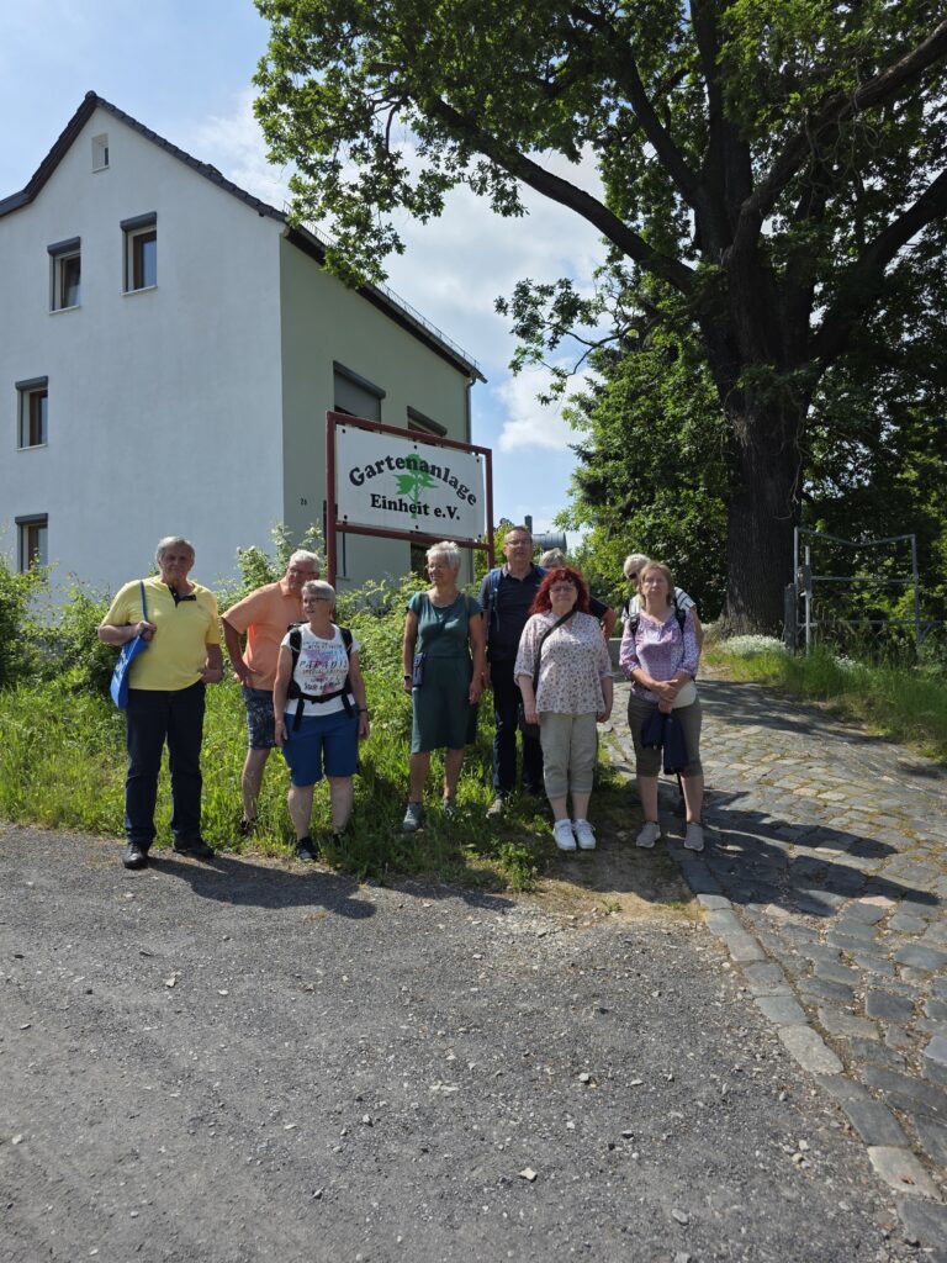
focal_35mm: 23
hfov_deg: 58.9
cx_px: 474
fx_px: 839
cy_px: 632
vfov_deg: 73.9
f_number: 1.7
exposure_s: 1/5447
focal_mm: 6.3
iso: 80
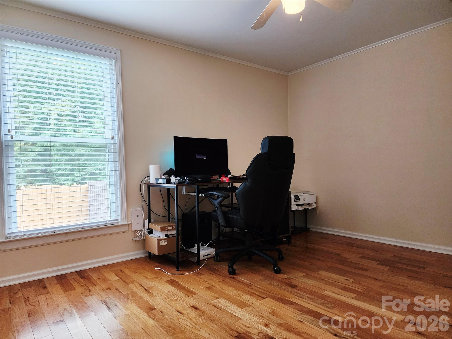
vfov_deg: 58.9
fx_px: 300
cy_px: 170
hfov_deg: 73.9
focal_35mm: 23
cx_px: 226
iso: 500
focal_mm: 6.4
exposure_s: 1/120
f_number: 1.8
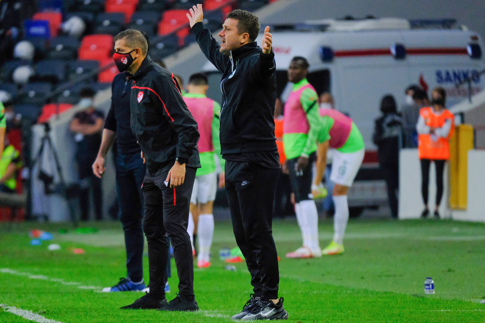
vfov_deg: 2.3
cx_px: 242
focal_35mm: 600
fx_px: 8082
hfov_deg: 3.4
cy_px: 162
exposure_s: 1/1600
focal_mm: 400
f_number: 5.6
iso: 6400
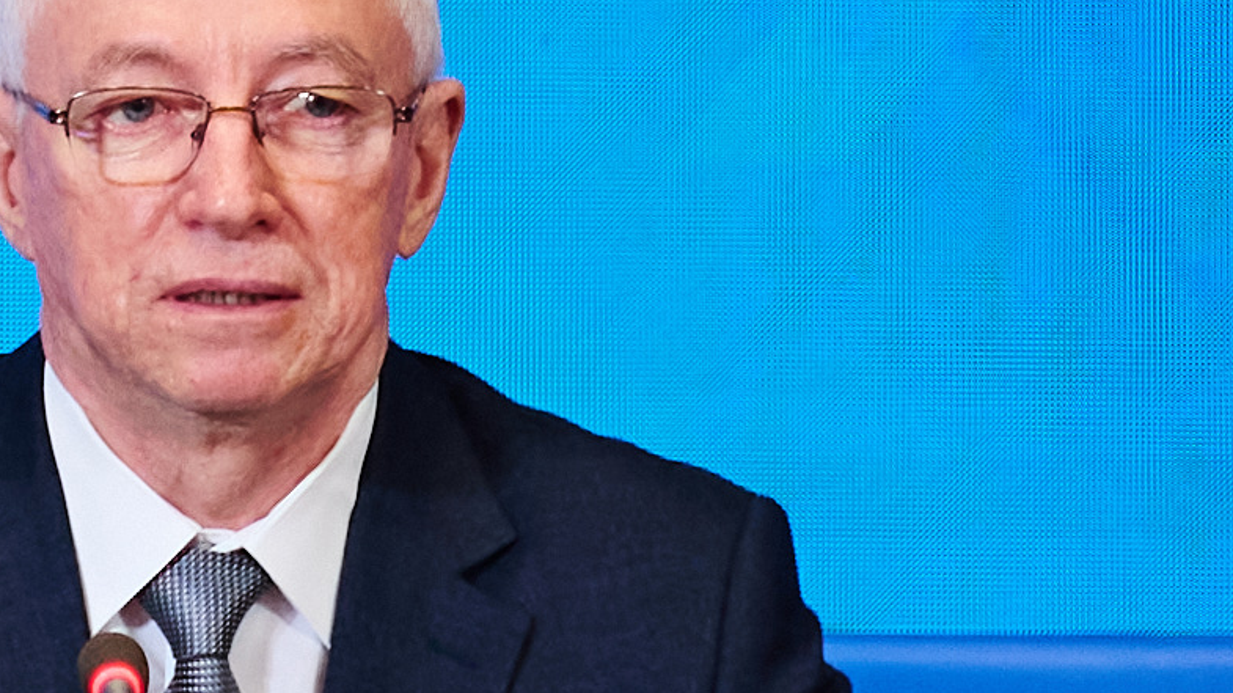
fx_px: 38633
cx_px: 44
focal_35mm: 1182
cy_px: -333
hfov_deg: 1.8
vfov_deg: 1.0
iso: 1600
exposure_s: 1/200
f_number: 4
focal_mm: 150
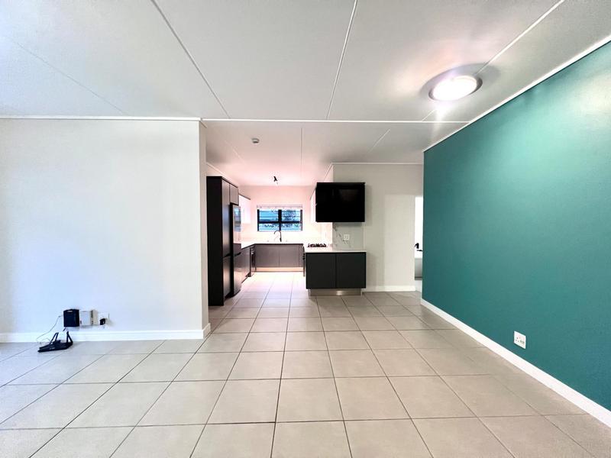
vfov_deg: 89.9
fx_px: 229
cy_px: 229
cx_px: 306
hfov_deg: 106.2
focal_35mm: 13
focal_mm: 1.57
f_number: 1.8
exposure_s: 1/50
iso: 500
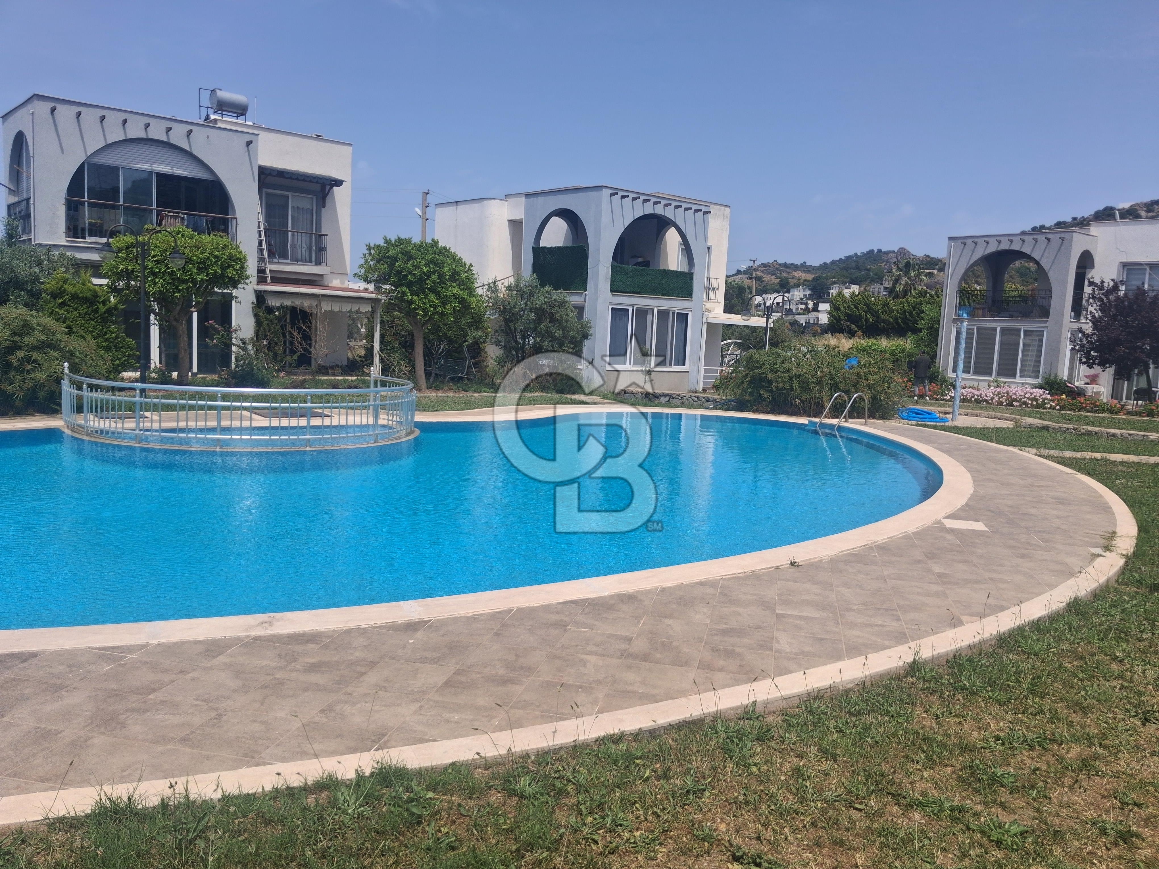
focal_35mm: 27
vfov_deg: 51.4
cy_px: 434
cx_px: 580
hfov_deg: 65.3
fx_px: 904
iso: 20
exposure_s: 1/860
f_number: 1.8
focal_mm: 4
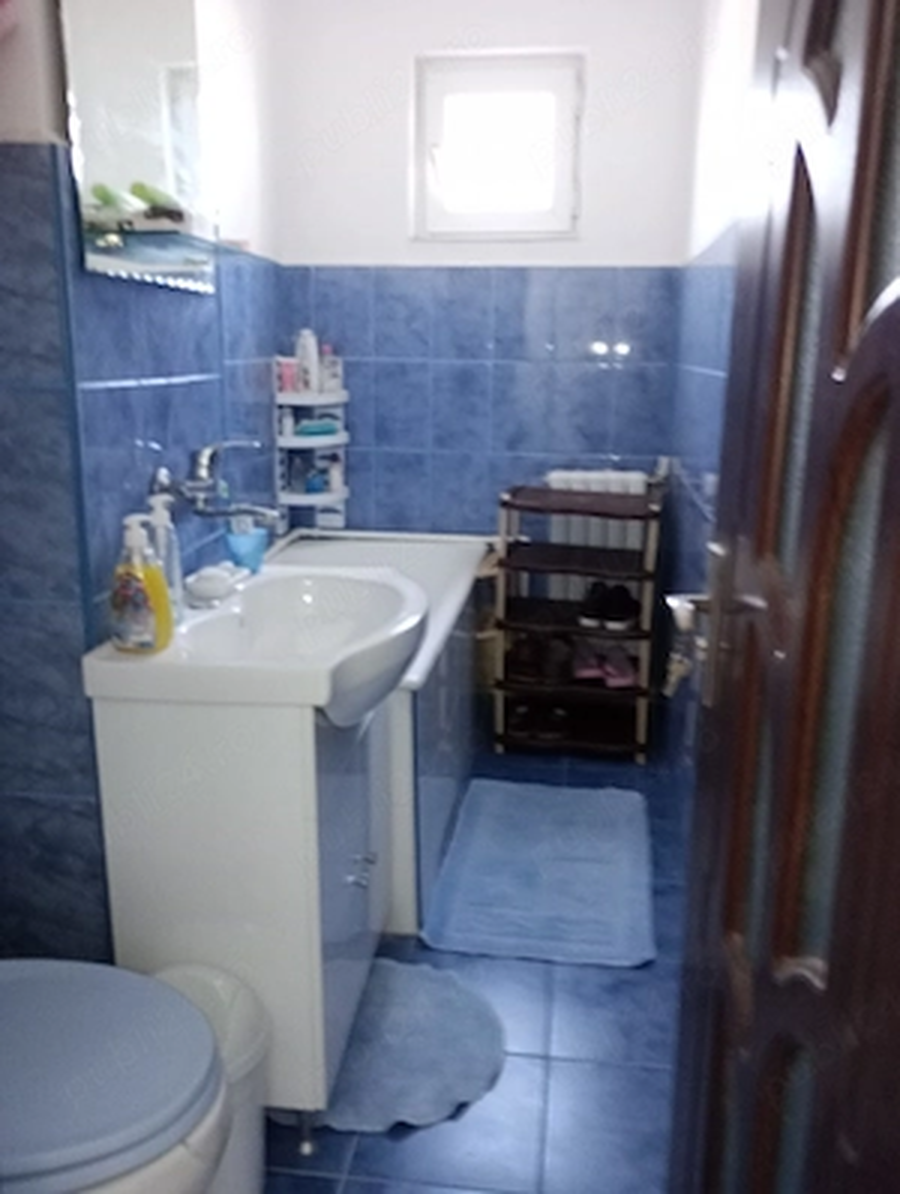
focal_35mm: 28
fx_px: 968
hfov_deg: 49.9
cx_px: 450
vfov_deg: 63.4
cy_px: 597
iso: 1106
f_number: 1.8
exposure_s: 1/14.3
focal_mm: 4.27
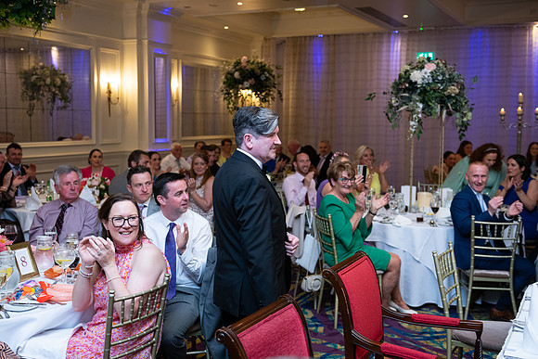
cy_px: 180
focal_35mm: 44
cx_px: 269
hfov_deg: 44.5
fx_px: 658
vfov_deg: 30.5
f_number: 3.5
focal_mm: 44
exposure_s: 1/160
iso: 800
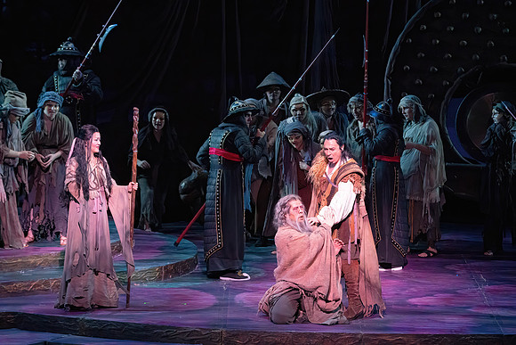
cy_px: 172
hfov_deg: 10.6
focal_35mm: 194
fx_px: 2781
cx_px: 258
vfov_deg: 7.1
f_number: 9
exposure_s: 1/320
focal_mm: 194
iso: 20000
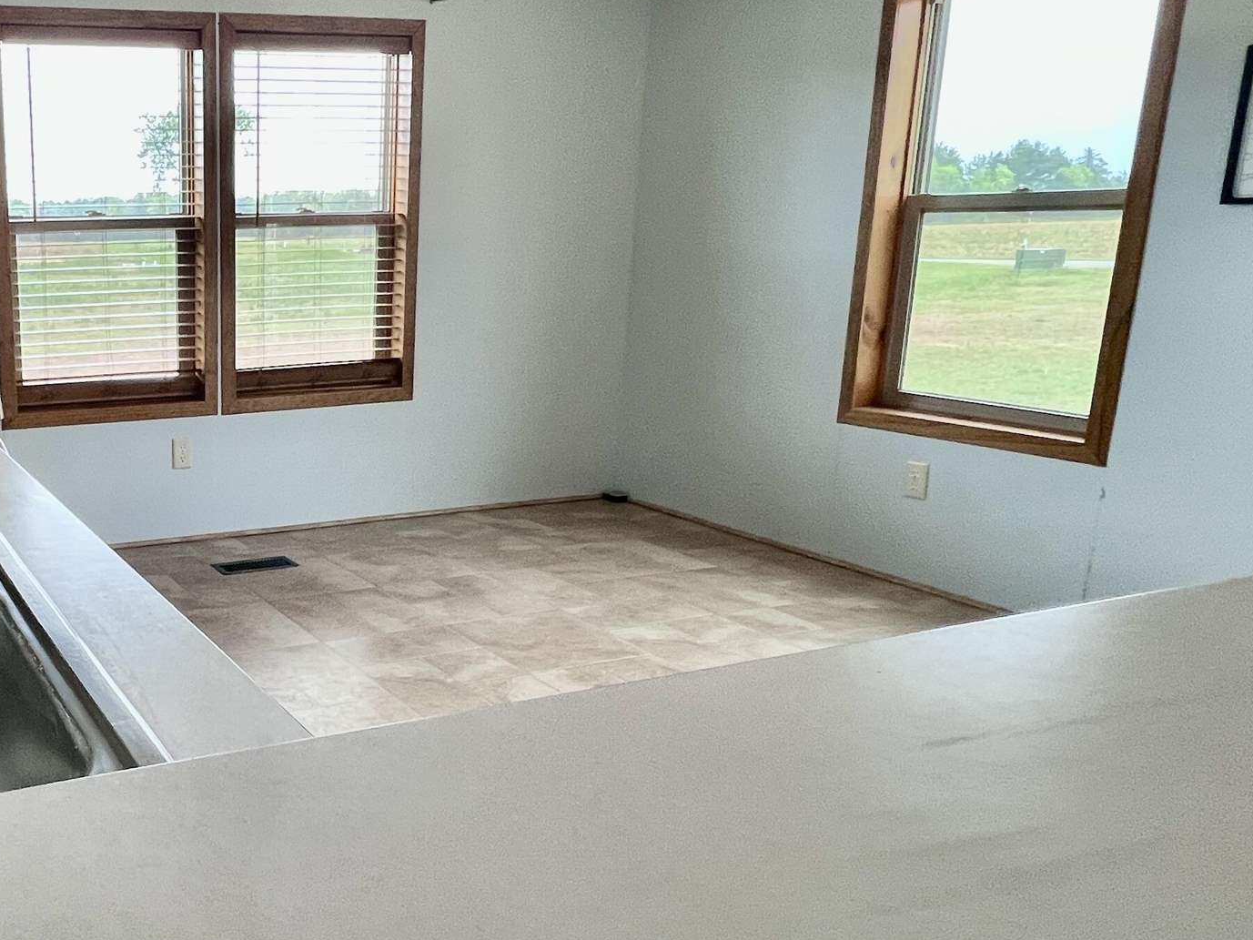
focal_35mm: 29
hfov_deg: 54.4
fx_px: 1050
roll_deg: +0.7
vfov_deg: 48.2
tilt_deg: -12.5
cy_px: 469
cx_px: 146
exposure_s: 1/99
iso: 160
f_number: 1.8
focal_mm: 1.57
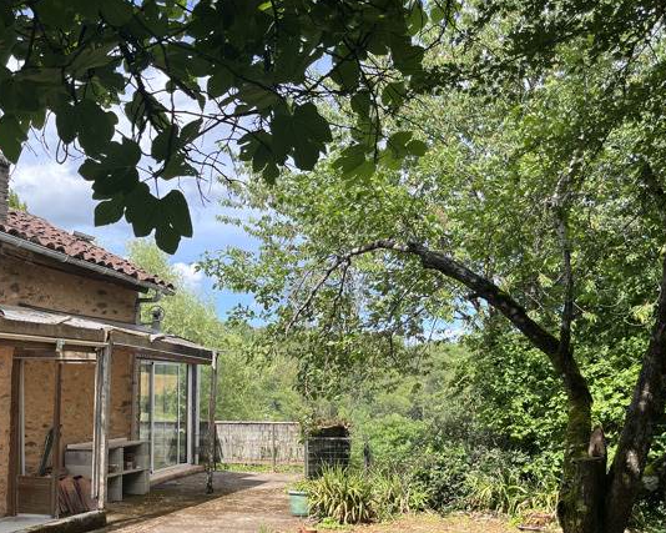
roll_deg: +0.2
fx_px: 749
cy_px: 350
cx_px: 304
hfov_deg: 47.9
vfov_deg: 38.8
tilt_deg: +2.2
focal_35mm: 38
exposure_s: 1/1497
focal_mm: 5.1
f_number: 1.6
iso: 50
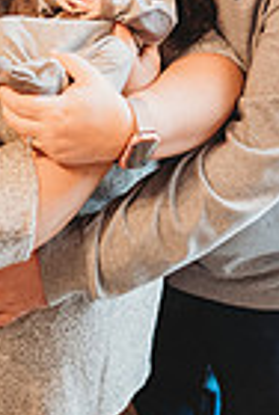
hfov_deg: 17.8
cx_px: 134
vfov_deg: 24.3
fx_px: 891
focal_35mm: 77
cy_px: -59
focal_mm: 24
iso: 500
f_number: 2.2
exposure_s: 1/160
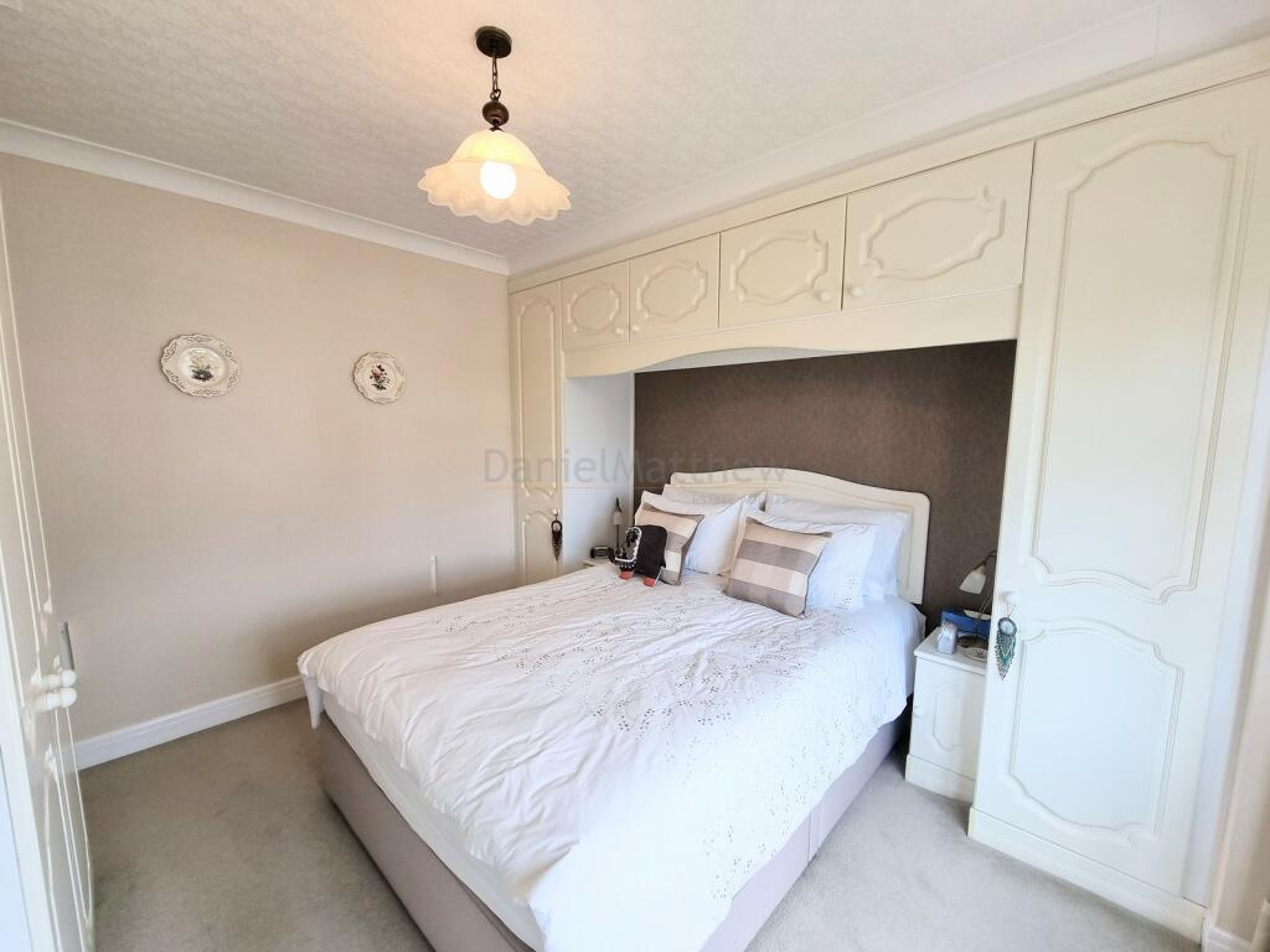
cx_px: 635
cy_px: 476
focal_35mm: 13
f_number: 2.2
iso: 64
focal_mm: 2.2
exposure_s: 1/100
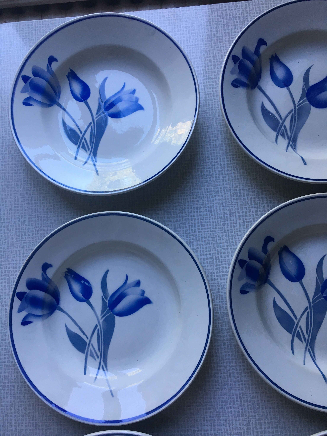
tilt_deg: -79.2
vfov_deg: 61.7
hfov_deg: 48.2
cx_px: 164
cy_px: 218
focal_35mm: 29
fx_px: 365
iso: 25
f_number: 2.2
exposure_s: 1/33
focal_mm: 4.15
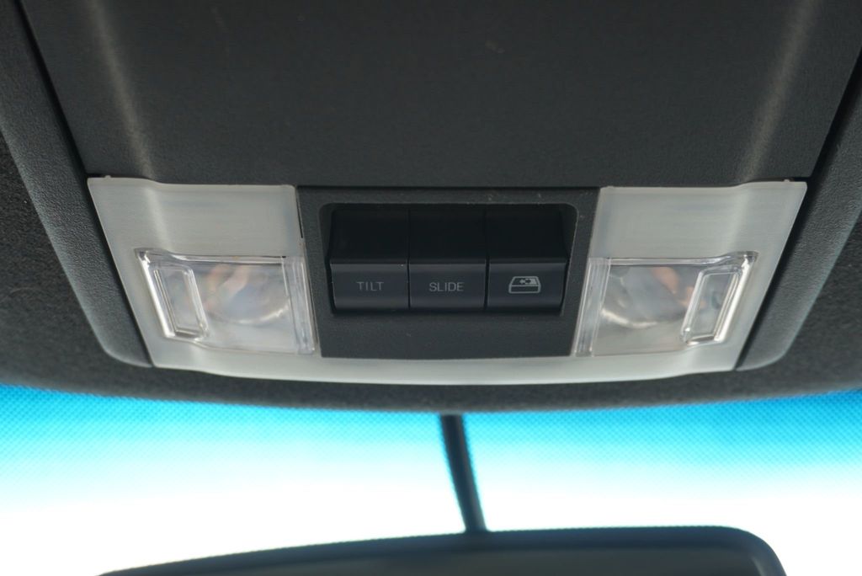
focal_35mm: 39
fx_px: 934
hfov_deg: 49.5
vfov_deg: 34.3
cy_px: 288
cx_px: 431
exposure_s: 1/60
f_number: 4.5
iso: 200
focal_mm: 26
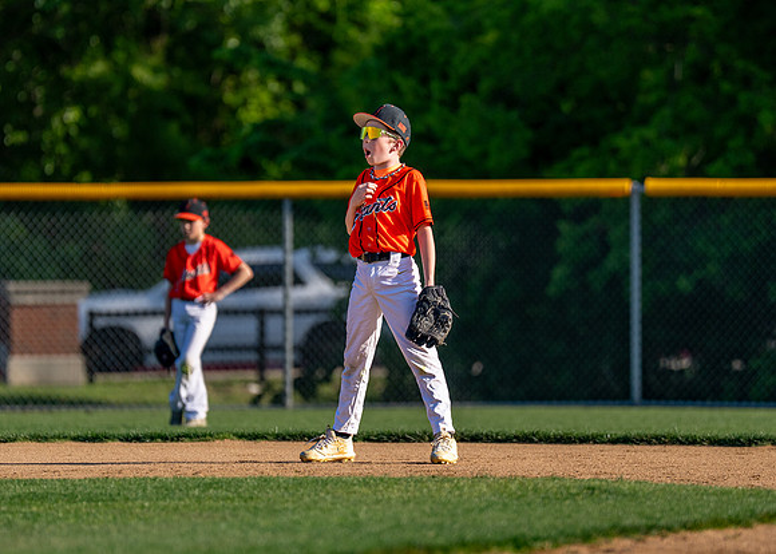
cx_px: 406
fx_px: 8448
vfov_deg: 3.8
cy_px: 253
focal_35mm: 383
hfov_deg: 5.3
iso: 160
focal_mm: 200
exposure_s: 1/3200
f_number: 2.8
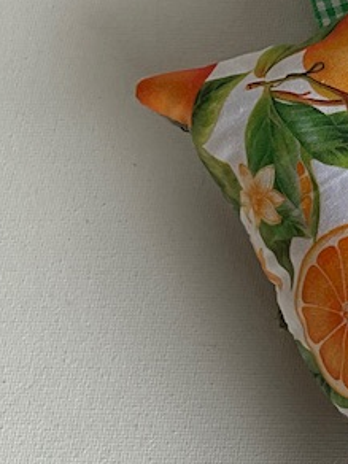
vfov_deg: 15.2
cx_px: 726
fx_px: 1702
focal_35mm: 127
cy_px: -37
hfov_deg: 10.6
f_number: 1.8
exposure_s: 1/299
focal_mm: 3
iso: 25
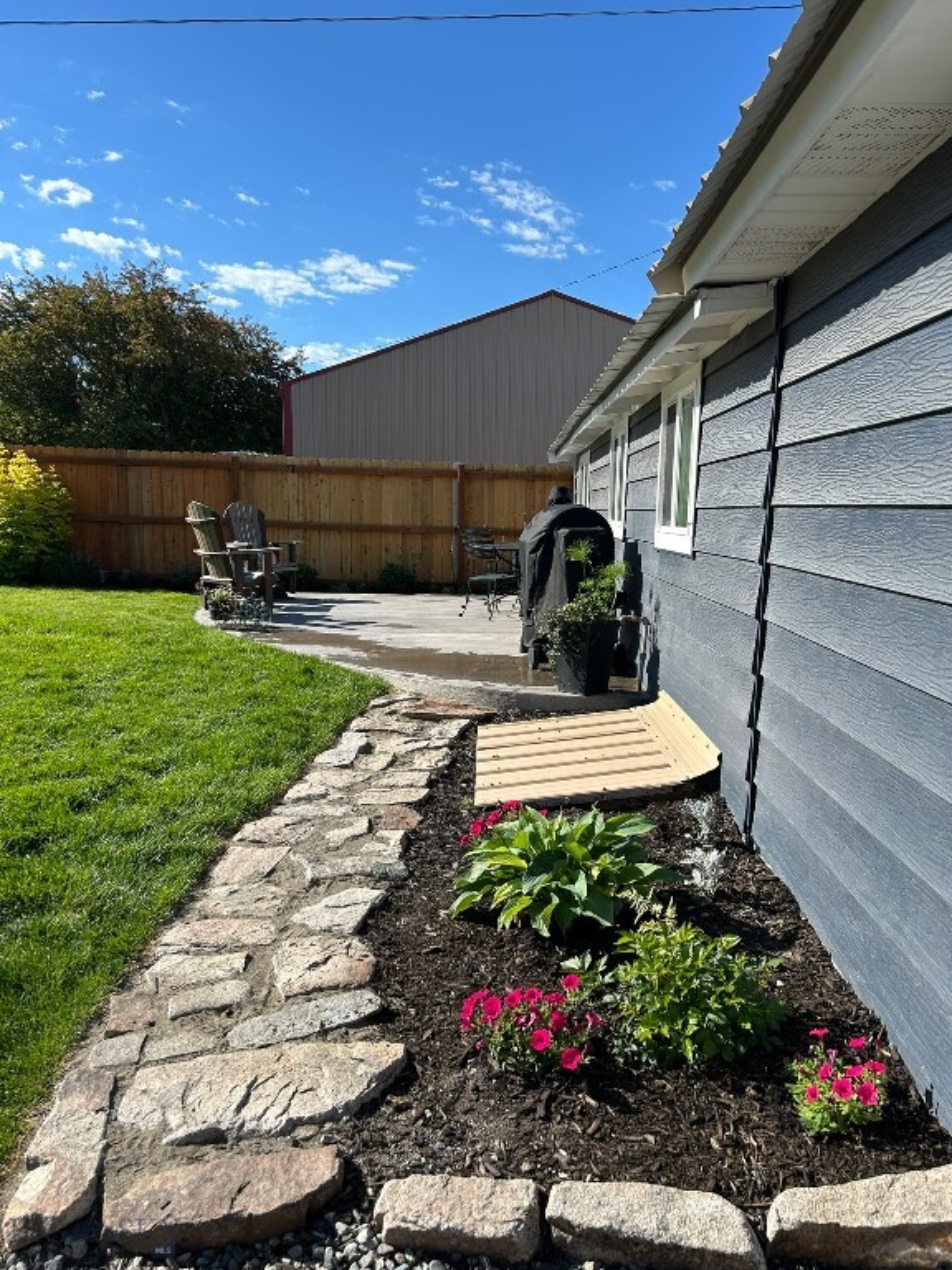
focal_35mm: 26
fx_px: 953
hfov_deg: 53.1
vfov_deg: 67.3
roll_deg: -1.1
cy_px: 635
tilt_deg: -8.9
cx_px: 476
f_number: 1.5
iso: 50
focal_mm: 5.7
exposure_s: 1/3165
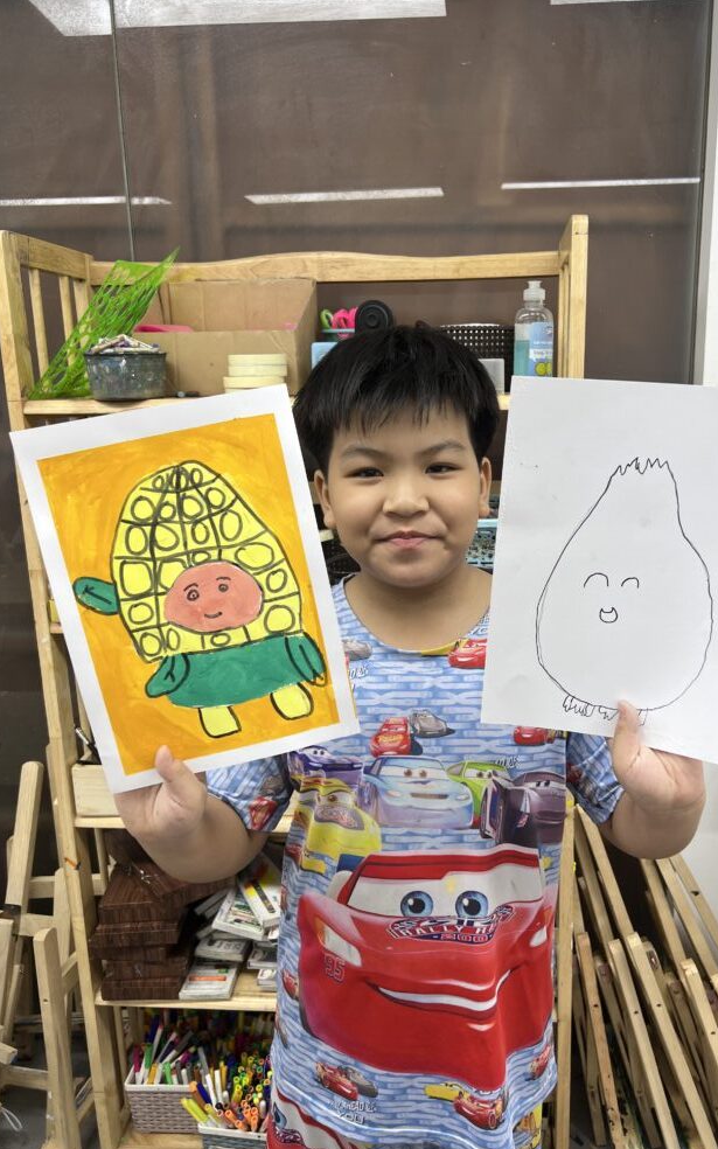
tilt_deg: -11.9
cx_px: 430
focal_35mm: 28
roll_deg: +1.8
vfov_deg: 66.5
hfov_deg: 44.3
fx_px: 877
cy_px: 582
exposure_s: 1/108
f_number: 1.5
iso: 32
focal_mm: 5.7
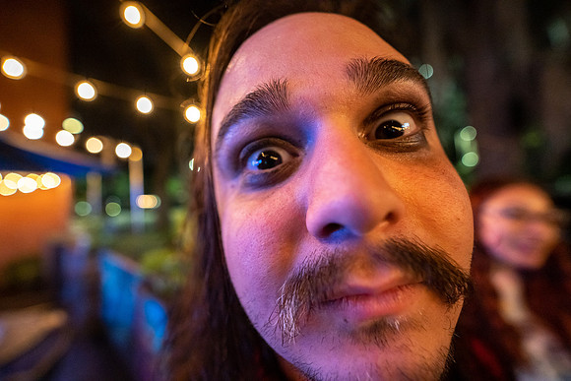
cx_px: 286
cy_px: 190
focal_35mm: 14
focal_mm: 14
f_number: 2.8
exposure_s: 1/80
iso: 3200
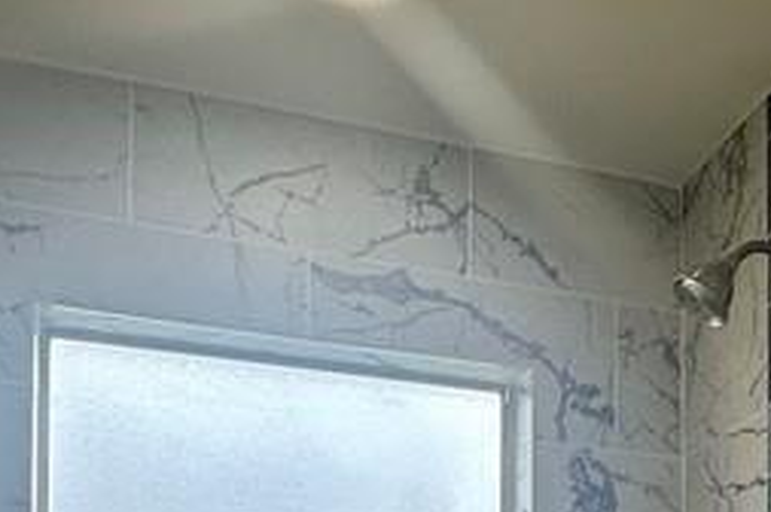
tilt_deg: +0.8
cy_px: 774
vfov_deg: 19.8
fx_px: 1262
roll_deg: +0.0
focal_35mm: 59
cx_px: 625
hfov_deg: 32.9
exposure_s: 1/450
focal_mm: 2.22
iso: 40
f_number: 2.2
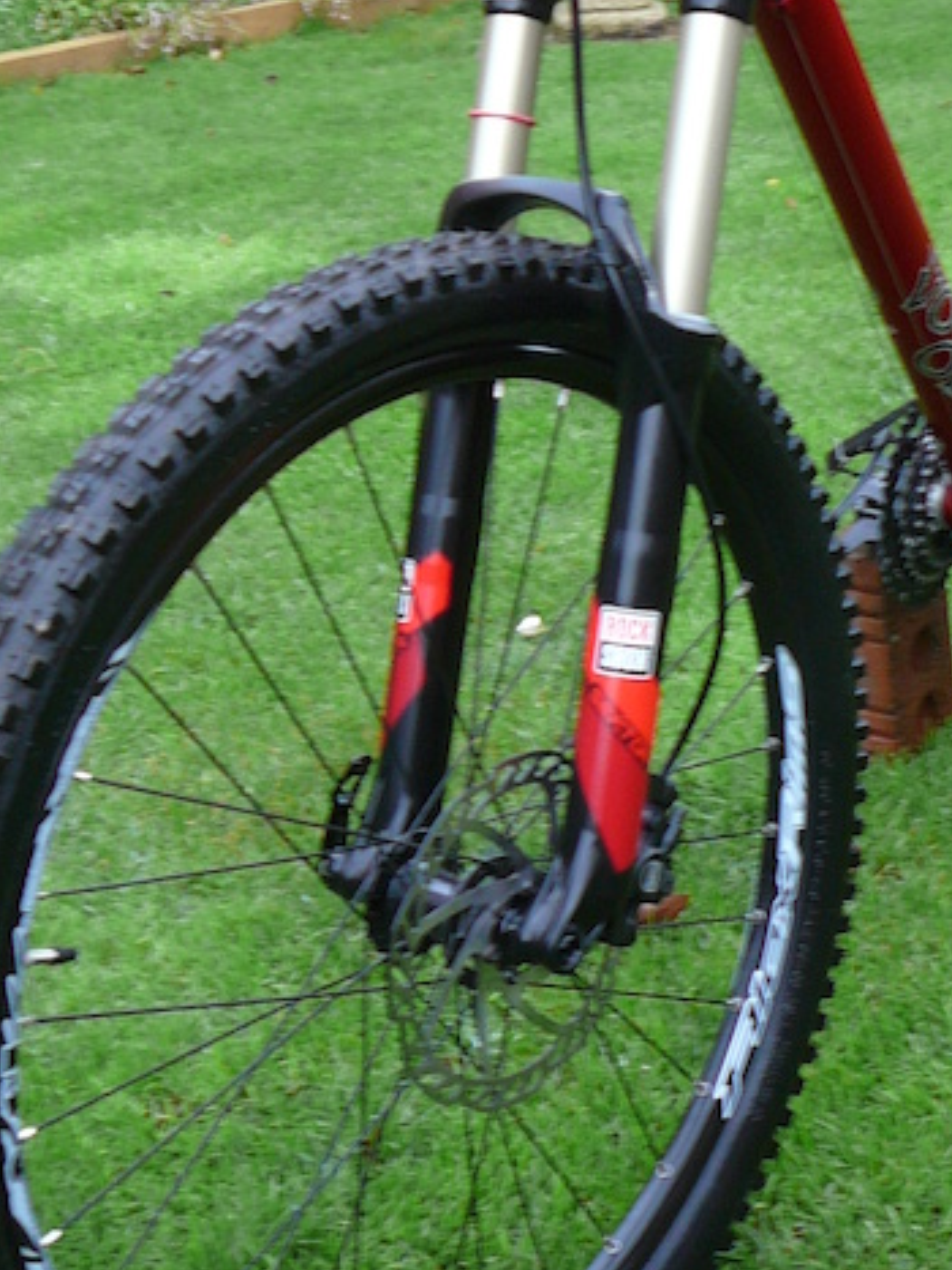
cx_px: 590
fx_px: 2201
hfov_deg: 24.3
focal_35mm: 60
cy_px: 378
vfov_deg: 31.8
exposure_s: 1/30
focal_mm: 5.2
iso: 100
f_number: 2.8
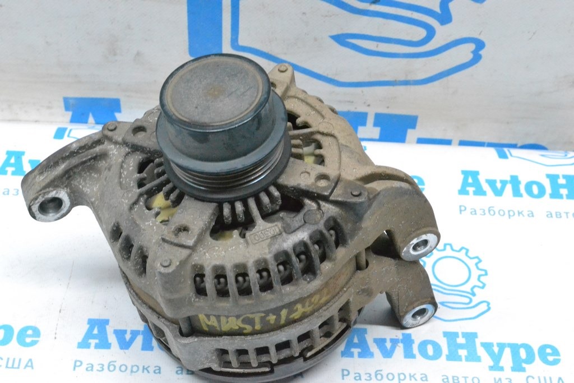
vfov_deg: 21.6
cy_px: 192
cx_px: 287
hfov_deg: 31.9
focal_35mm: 63
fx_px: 1005
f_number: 9
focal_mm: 42
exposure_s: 1/160
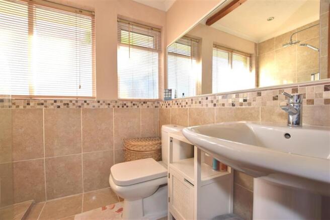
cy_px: 110
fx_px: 137
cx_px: 165
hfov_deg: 100.4
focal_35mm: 15
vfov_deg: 77.3
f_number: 5
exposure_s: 1/100
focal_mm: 10
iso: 400
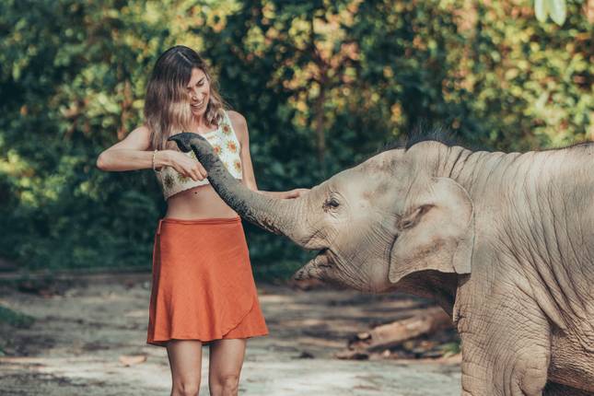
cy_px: 198
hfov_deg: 15.6
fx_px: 2161
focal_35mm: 131
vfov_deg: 10.5
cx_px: 297
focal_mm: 131
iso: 640
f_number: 3.5
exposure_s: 1/3200
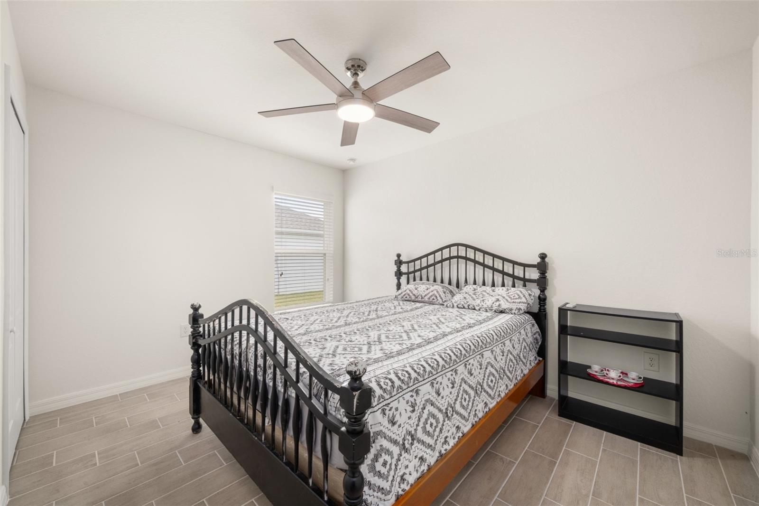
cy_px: 253
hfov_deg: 108.3
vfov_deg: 85.4
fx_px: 274
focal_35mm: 13
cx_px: 380
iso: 400
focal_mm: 13
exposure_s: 1/3
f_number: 11
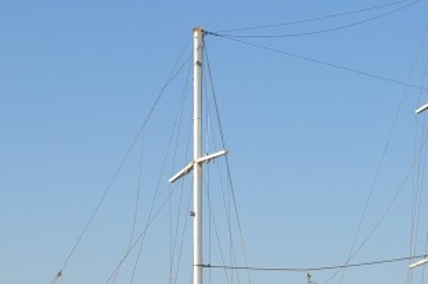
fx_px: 1235
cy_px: 269
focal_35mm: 104
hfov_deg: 19.6
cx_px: 267
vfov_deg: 13.0
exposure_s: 1/250
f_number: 10
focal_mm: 32
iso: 200
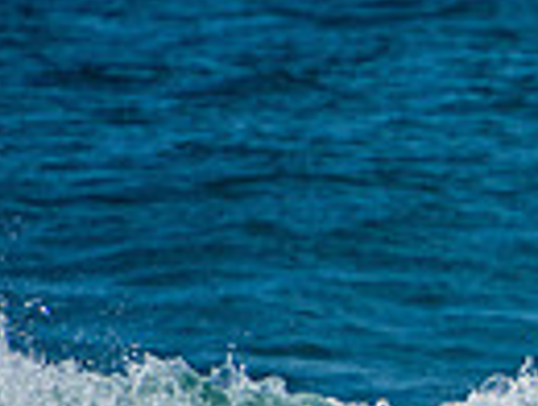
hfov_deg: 0.8
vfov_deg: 0.6
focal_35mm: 2571
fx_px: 40032
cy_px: 636
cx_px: 1126
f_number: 5.6
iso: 280
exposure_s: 1/2000
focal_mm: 400
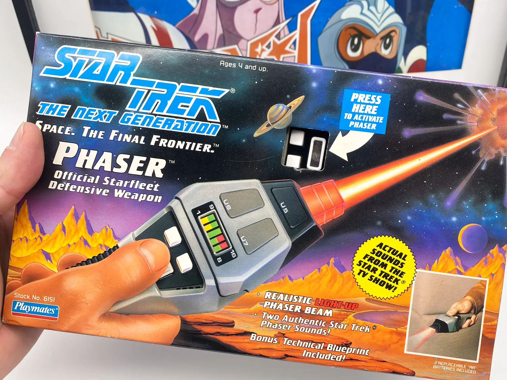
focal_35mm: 30
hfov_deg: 59.9
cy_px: 181
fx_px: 439
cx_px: 276
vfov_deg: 46.8
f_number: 1.8
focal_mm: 4.25
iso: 40
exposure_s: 1/120
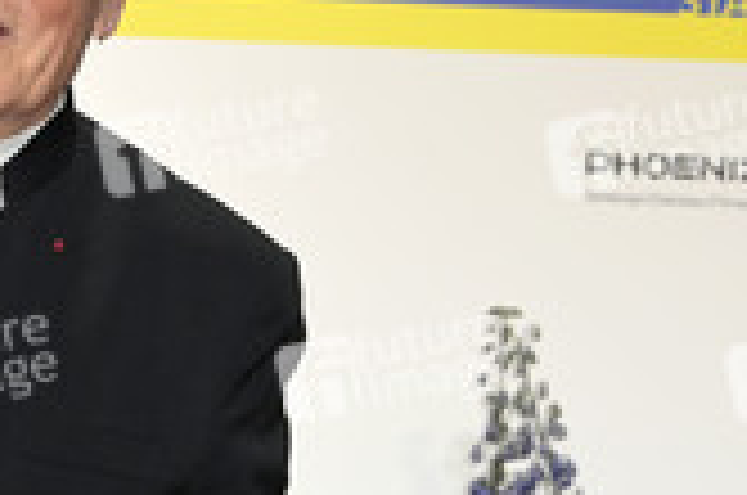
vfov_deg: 7.0
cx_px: -178
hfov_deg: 10.3
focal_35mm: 196
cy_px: 256
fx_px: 4059
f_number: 6.3
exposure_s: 1/250
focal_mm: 72
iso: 800
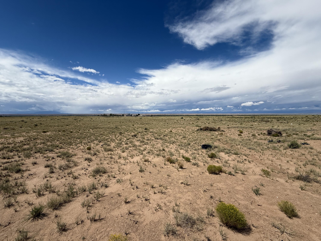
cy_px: 120
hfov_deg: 102.1
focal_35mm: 14
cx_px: 160
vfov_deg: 85.7
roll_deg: +0.5
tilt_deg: -2.1
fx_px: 130
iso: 50
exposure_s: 1/5618
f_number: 2.2
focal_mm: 2.22
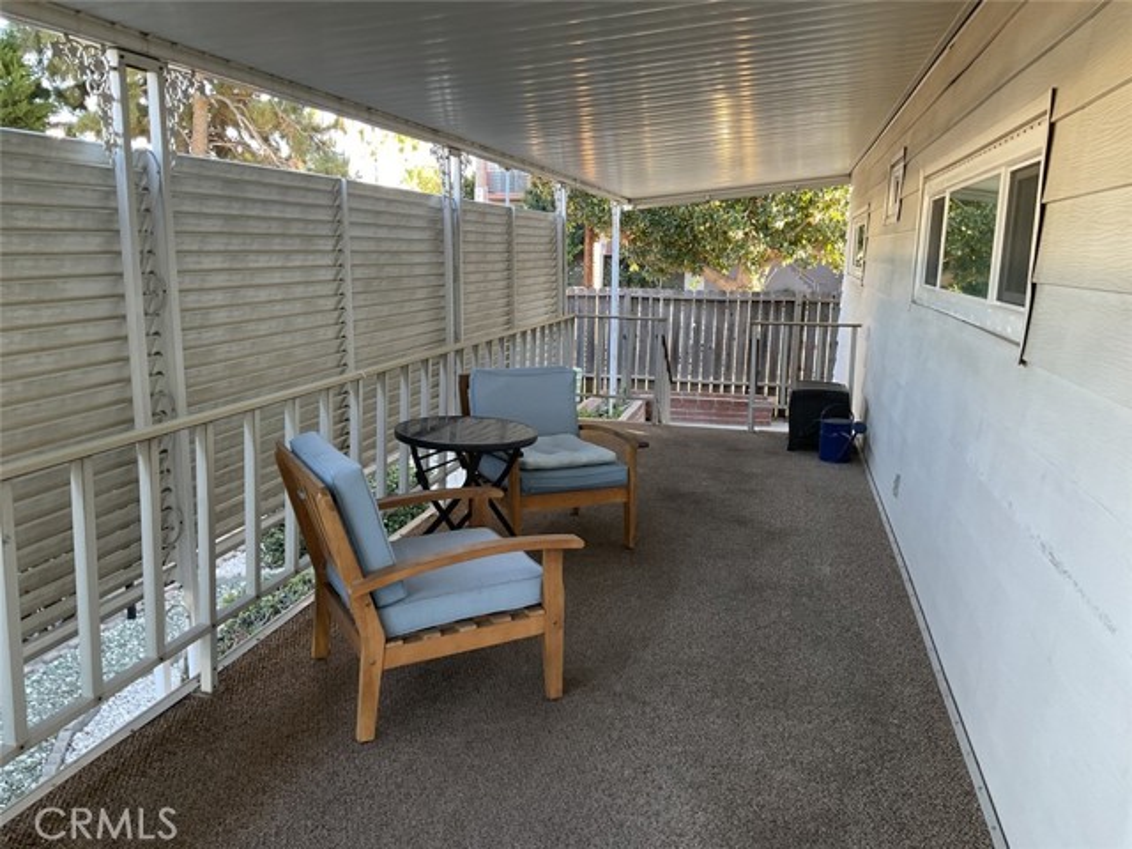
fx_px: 948
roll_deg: -0.1
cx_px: 566
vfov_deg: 48.2
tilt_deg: -10.4
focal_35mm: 29
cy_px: 424
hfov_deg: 61.7
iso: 64
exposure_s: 1/60
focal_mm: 3
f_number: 1.8
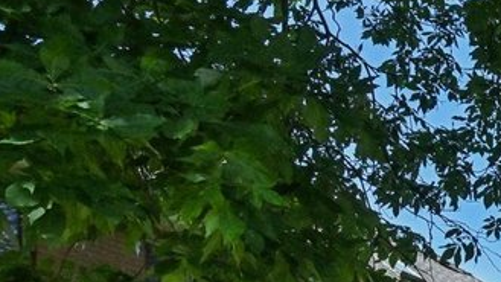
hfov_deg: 14.5
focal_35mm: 101
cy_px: 697
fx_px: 1336
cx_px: 1183
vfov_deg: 10.3
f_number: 8
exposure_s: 1/1250
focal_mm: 19.5
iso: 800
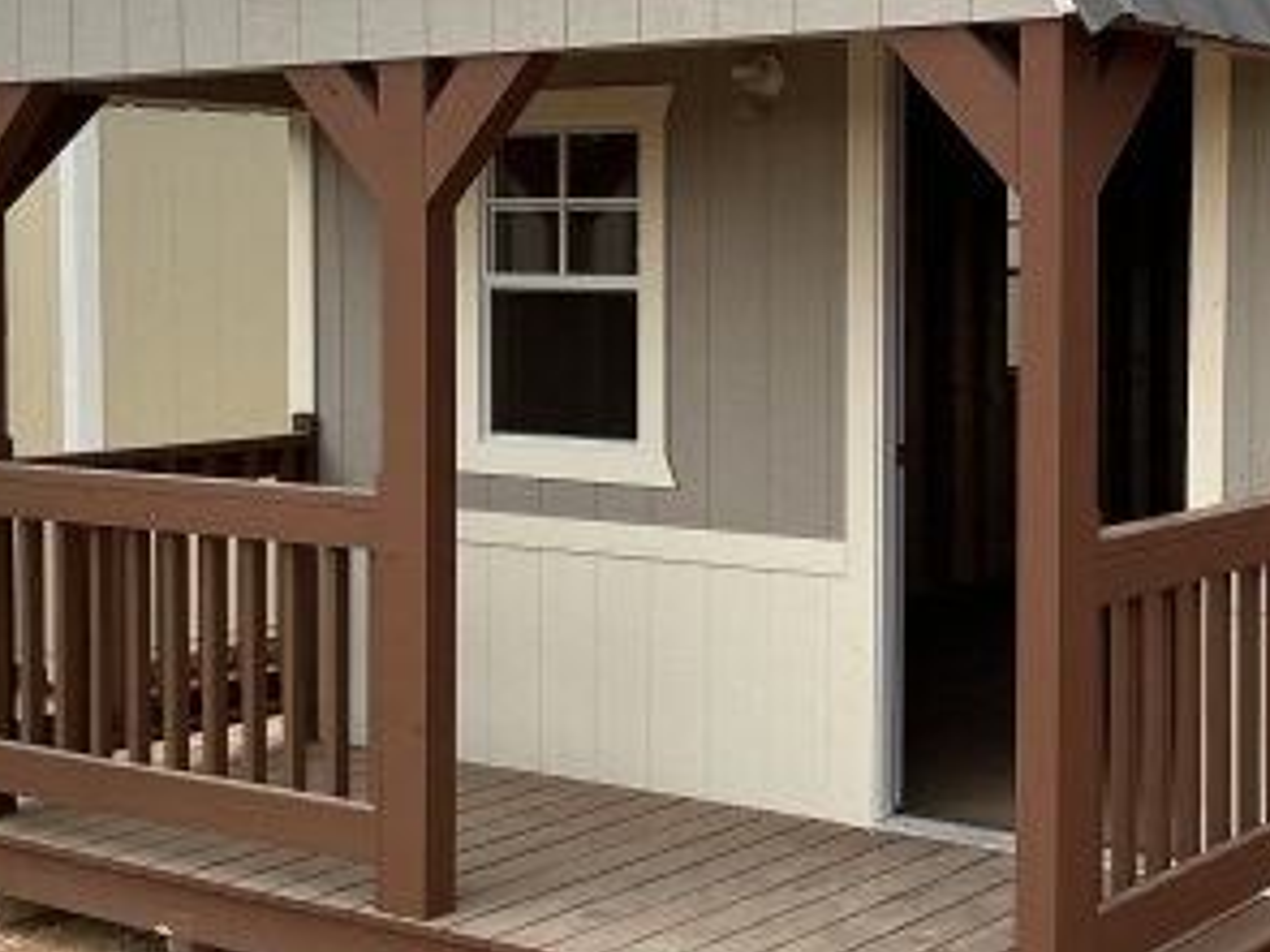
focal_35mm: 63
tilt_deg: -3.9
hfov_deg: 30.2
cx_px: 973
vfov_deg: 23.2
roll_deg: +1.4
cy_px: 336
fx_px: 2310
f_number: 1.8
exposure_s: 1/120
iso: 40
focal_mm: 3
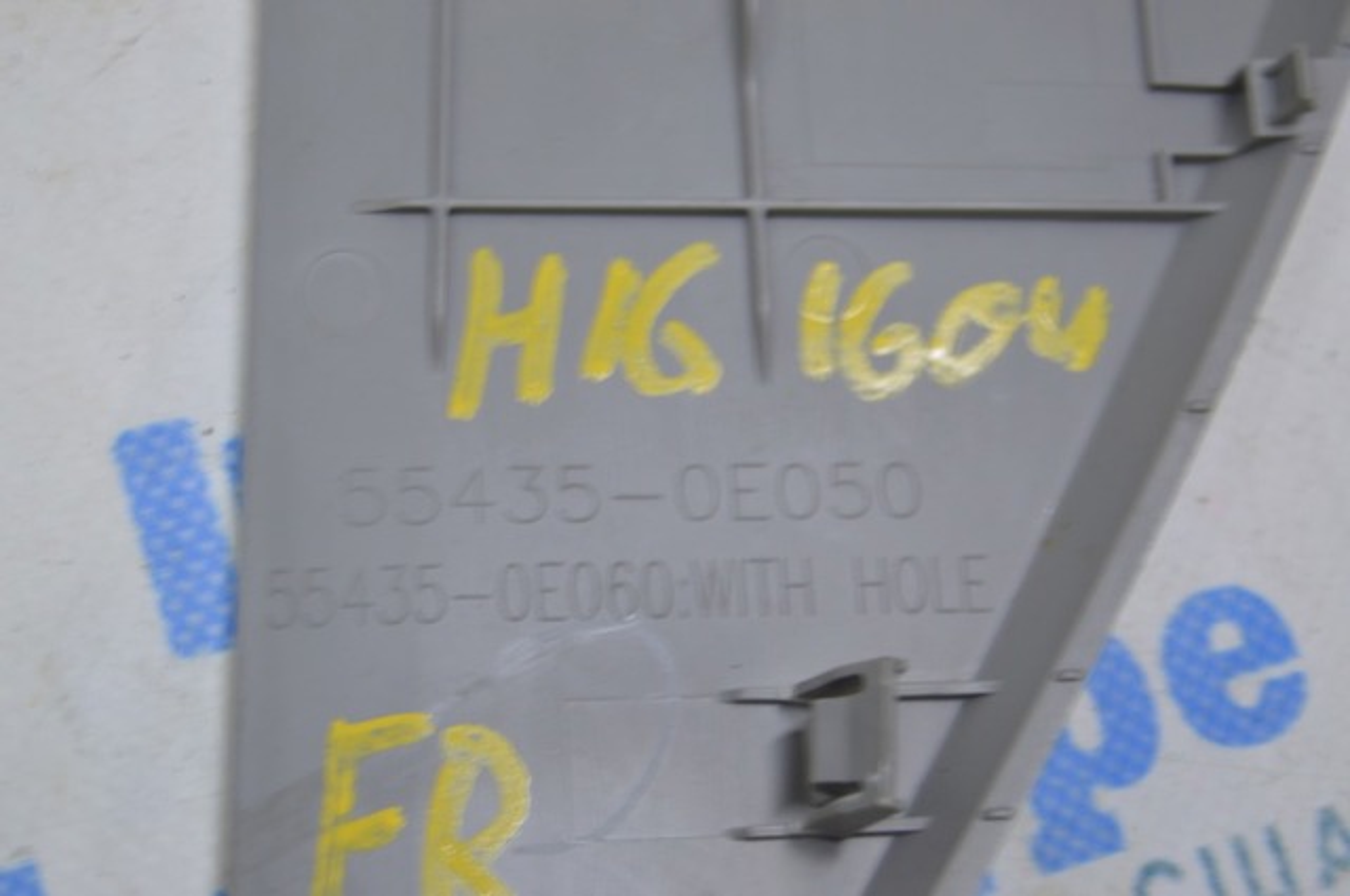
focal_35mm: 82
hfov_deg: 24.6
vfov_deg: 16.5
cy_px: 448
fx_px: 3090
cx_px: 675
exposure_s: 1/20
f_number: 5.6
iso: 400
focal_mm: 55
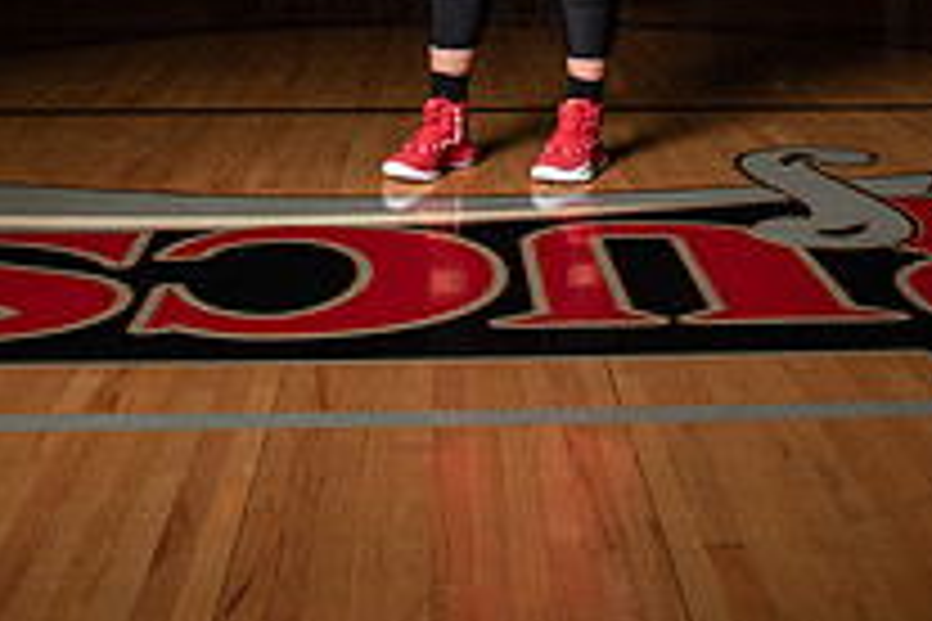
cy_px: -346
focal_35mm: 61
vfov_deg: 19.1
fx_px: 1579
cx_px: 522
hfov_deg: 32.8
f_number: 14
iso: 320
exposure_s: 1/200
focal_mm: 28
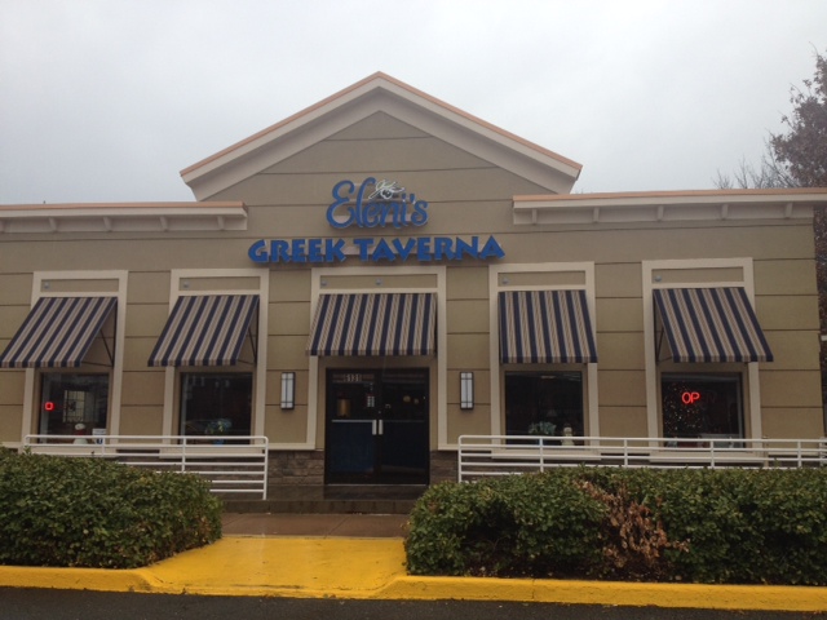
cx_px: 414
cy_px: 310
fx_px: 836
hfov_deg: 52.6
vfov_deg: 40.7
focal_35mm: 35
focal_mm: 4.28
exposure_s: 1/310
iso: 50
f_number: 2.4
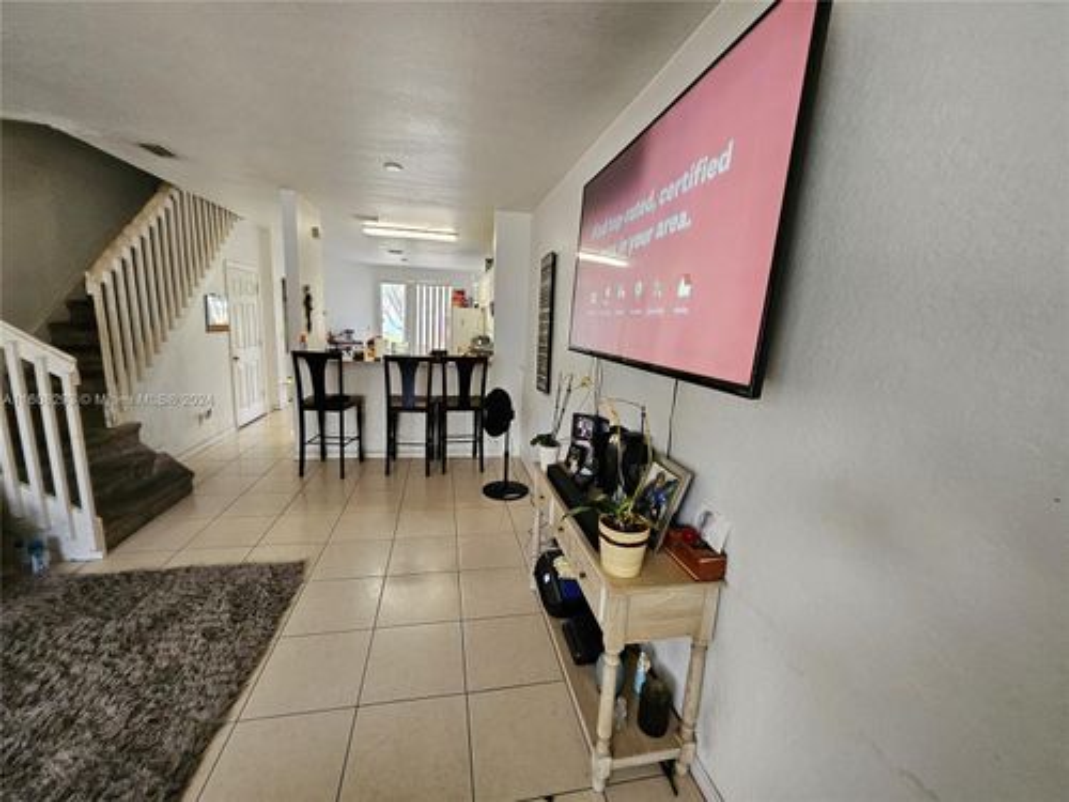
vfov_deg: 89.9
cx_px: 534
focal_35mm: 13
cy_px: 401
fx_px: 401
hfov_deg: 106.2
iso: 320
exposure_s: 1/40
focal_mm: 1.74
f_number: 2.2
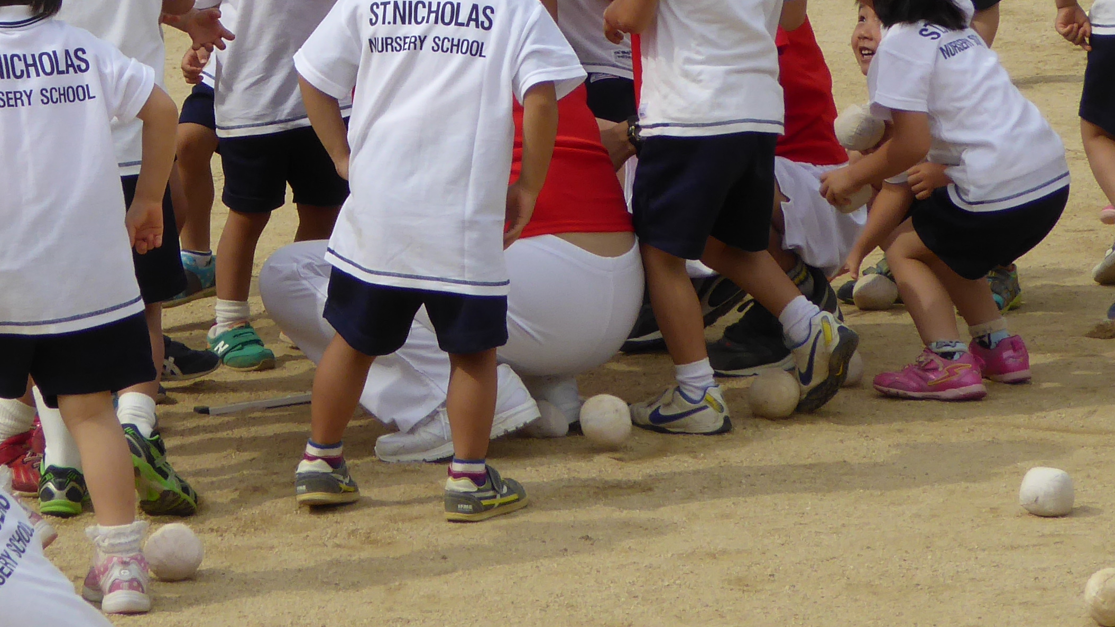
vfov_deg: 5.6
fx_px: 6356
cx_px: 292
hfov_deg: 10.0
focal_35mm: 215
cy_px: -124
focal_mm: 14.1
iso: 100
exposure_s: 1/800
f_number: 4.7
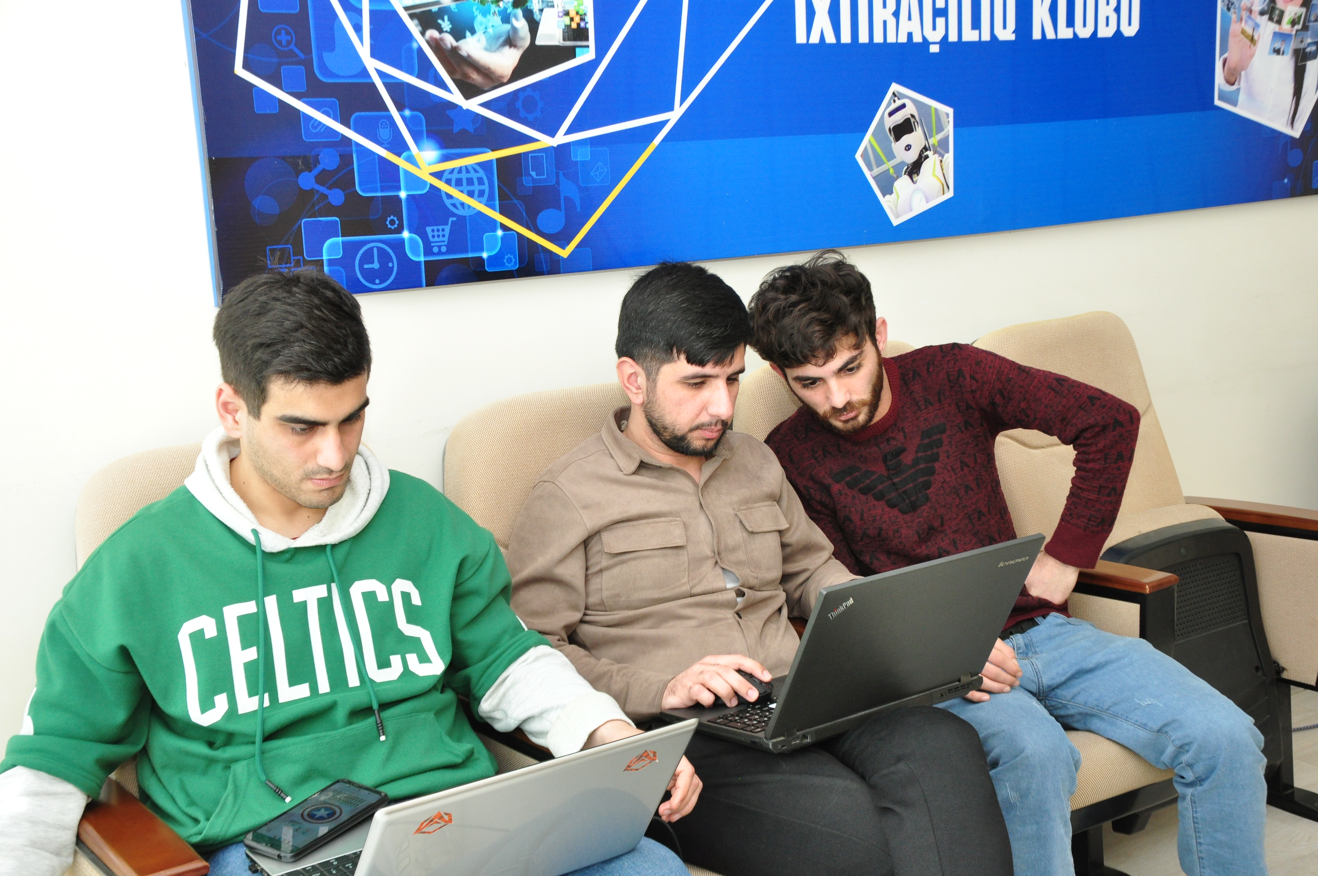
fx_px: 1755
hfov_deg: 41.2
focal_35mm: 48
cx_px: 659
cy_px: 438
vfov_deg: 28.0
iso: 800
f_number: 5.6
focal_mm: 32
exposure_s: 1/125
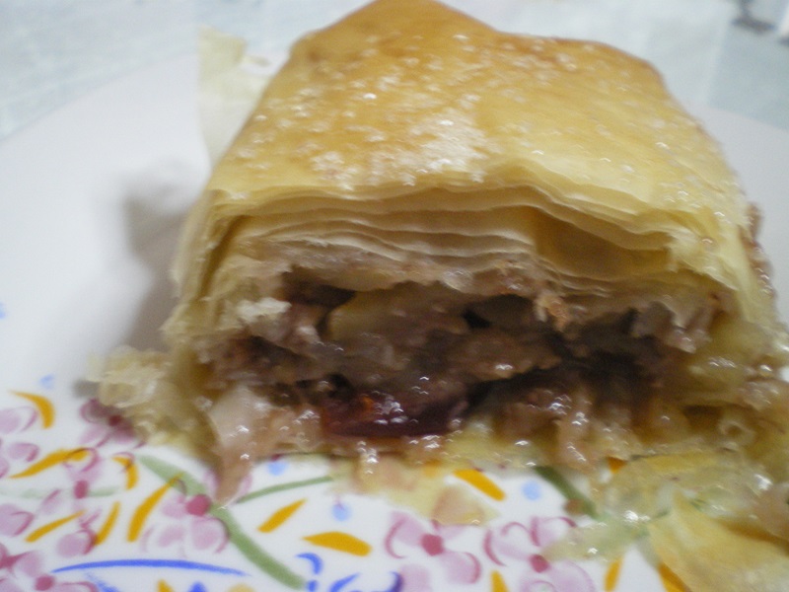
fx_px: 866
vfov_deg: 37.7
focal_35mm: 38
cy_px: 296
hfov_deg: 49.0
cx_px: 394
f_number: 3.1
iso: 400
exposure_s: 1/13
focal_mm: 6.3
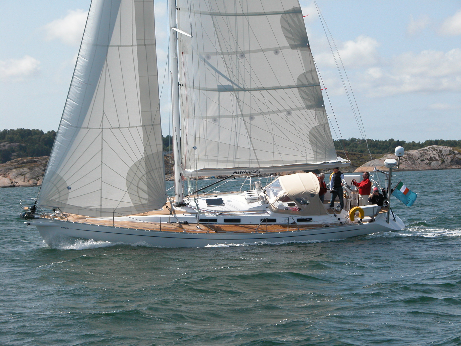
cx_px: 230
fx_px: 1665
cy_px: 173
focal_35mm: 125
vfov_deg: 11.9
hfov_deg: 15.8
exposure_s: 1/494
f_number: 6
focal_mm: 31.9
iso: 100
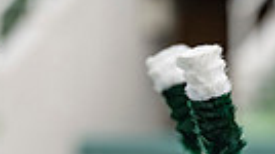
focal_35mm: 1359
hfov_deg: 1.6
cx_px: 271
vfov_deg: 0.9
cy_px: 353
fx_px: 9898
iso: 250
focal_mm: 200
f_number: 2.8
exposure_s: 1/500
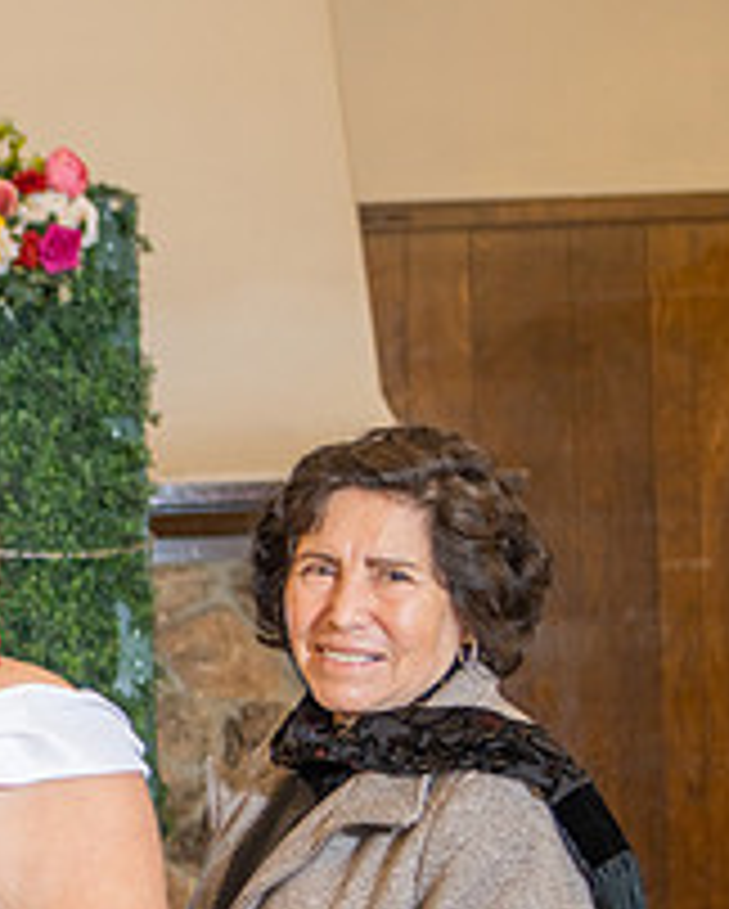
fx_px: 3043
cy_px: 776
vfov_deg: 16.8
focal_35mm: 113
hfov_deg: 12.9
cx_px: -396
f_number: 2.8
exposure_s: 1/125
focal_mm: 42
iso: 1000
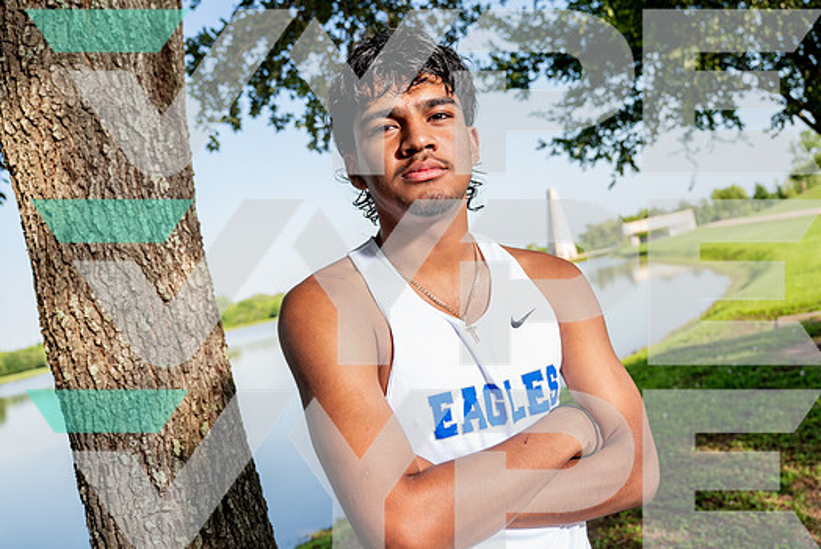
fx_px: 707
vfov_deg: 42.4
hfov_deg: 60.2
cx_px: 429
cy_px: 283
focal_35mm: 31
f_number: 4
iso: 100
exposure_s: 1/250
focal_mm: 28
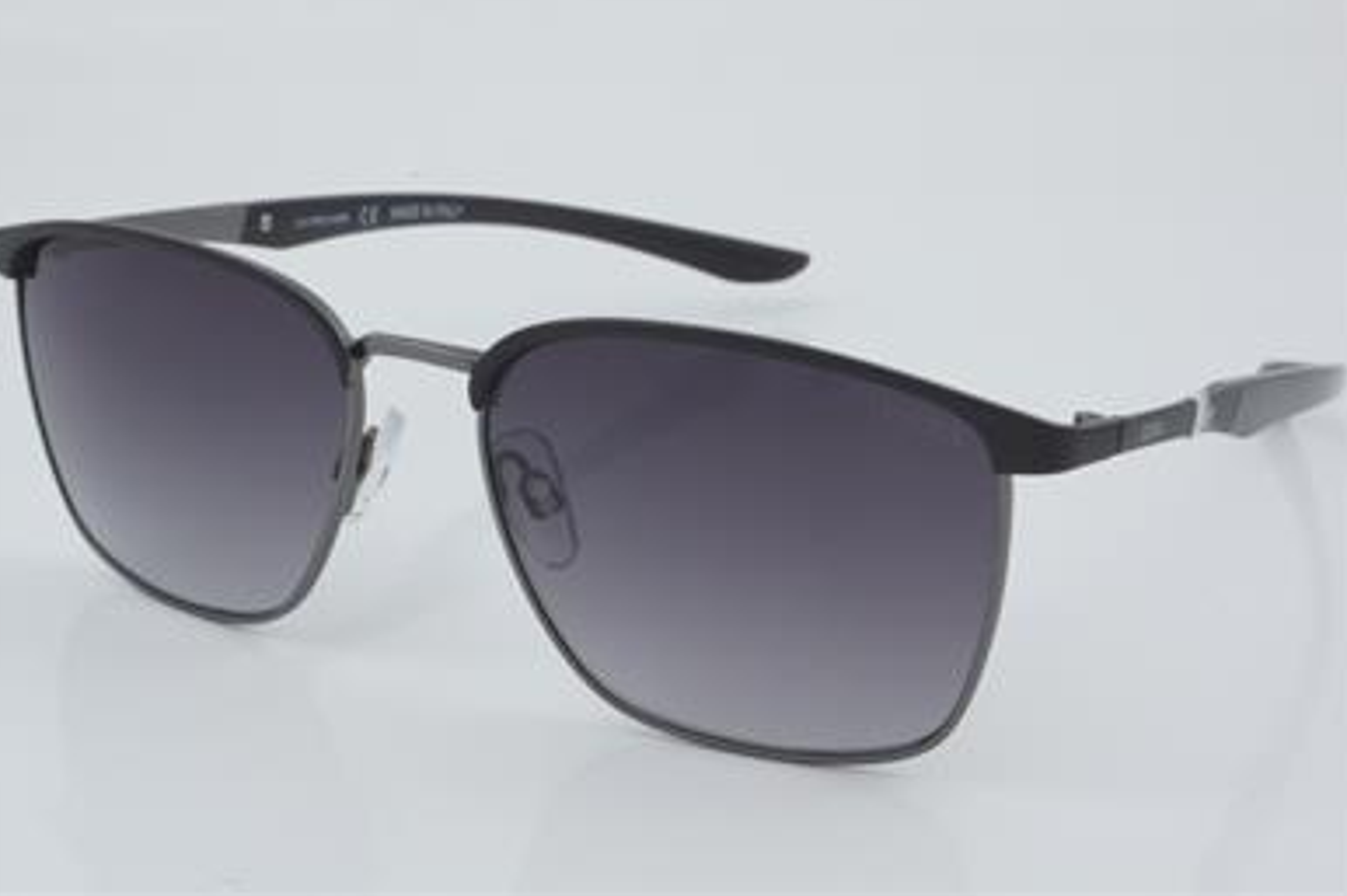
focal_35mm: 86
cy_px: 436
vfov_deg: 16.0
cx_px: 670
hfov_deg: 23.8
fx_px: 3198
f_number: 32
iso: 100
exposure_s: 1/3
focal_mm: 55
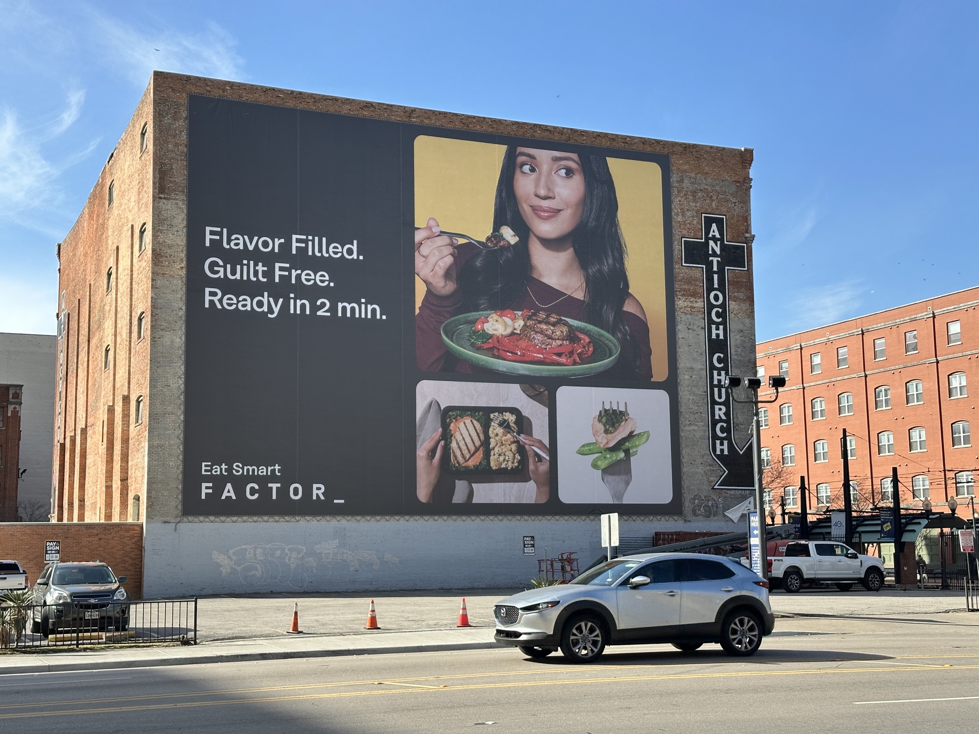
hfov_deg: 39.7
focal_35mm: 48
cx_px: 490
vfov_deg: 30.3
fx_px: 1358
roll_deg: +0.0
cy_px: 367
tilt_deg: +8.6
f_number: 1.78
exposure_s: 1/1916
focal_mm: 6.86
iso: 64
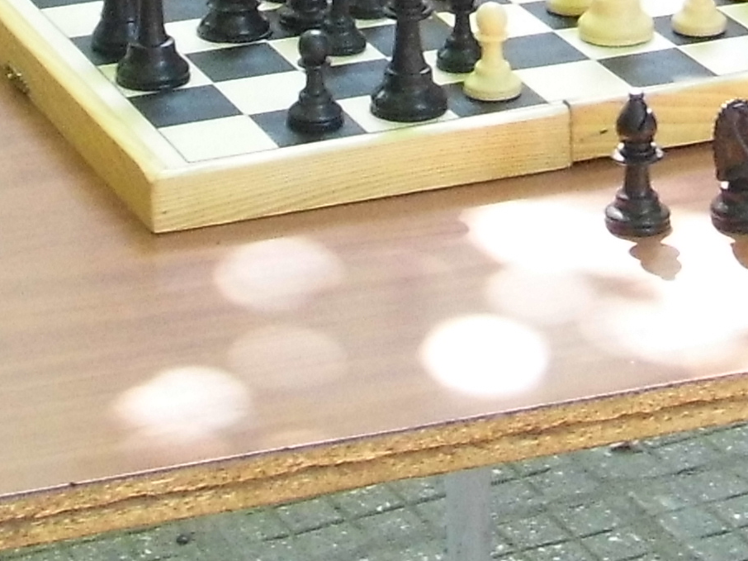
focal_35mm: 173
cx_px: 303
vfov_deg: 8.2
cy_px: -566
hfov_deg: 11.4
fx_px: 3737
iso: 200
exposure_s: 1/60
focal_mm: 6.1
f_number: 3.3
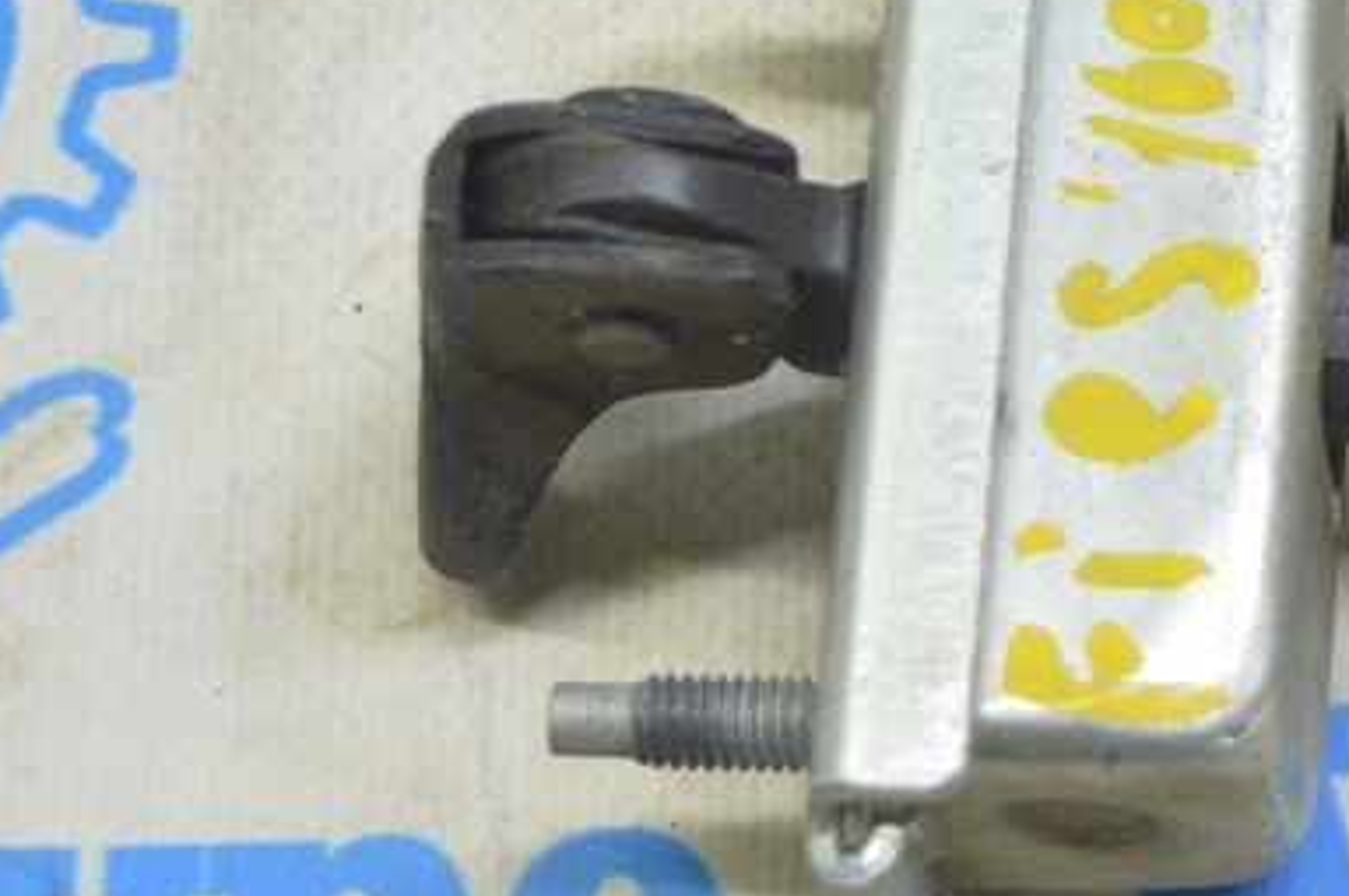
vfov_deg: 8.5
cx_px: 1542
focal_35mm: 160
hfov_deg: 12.6
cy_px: 248
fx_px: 5988
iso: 400
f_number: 5.6
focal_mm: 40
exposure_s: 1/20
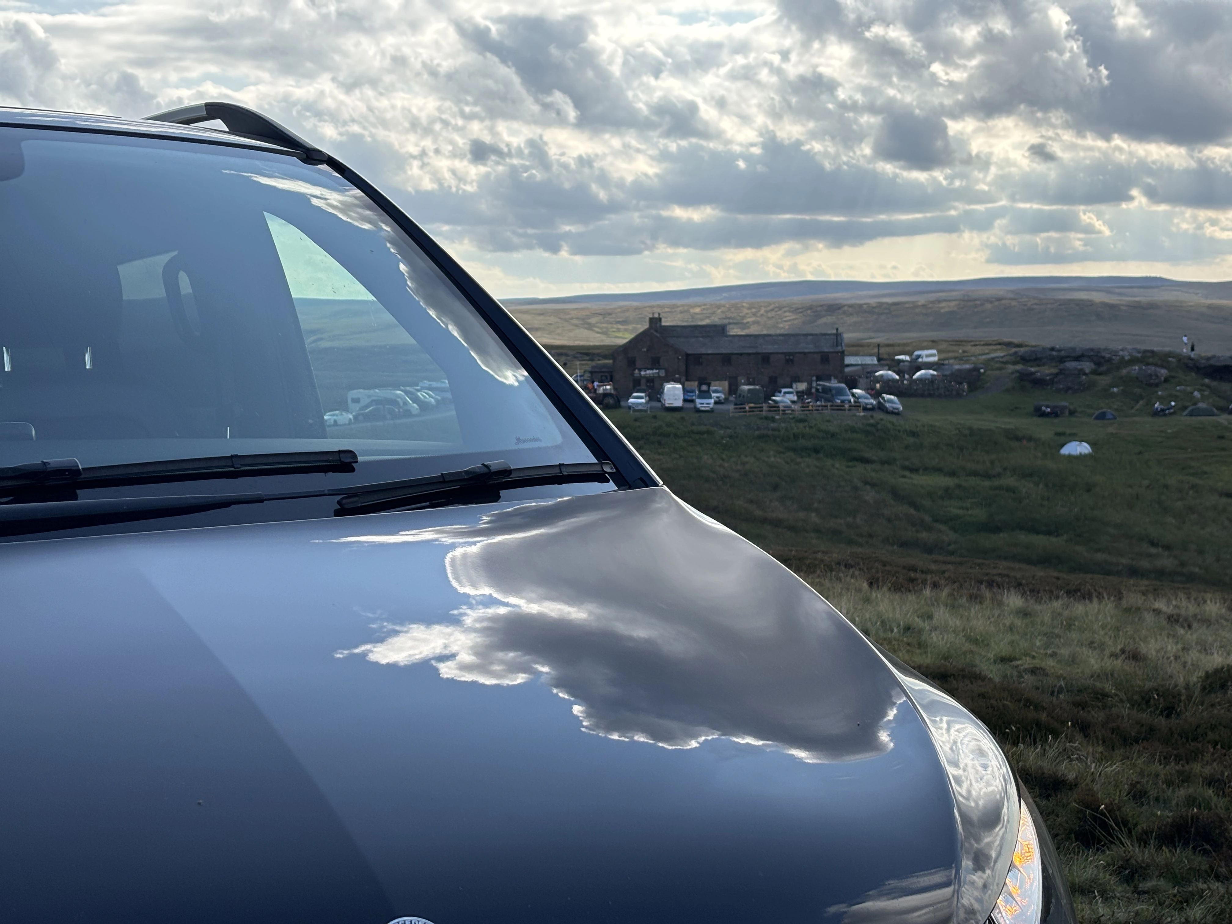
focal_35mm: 52
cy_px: 462
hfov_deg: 36.8
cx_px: 616
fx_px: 1851
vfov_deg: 28.0
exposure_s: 1/3115
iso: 40
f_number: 1.6
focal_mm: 5.96
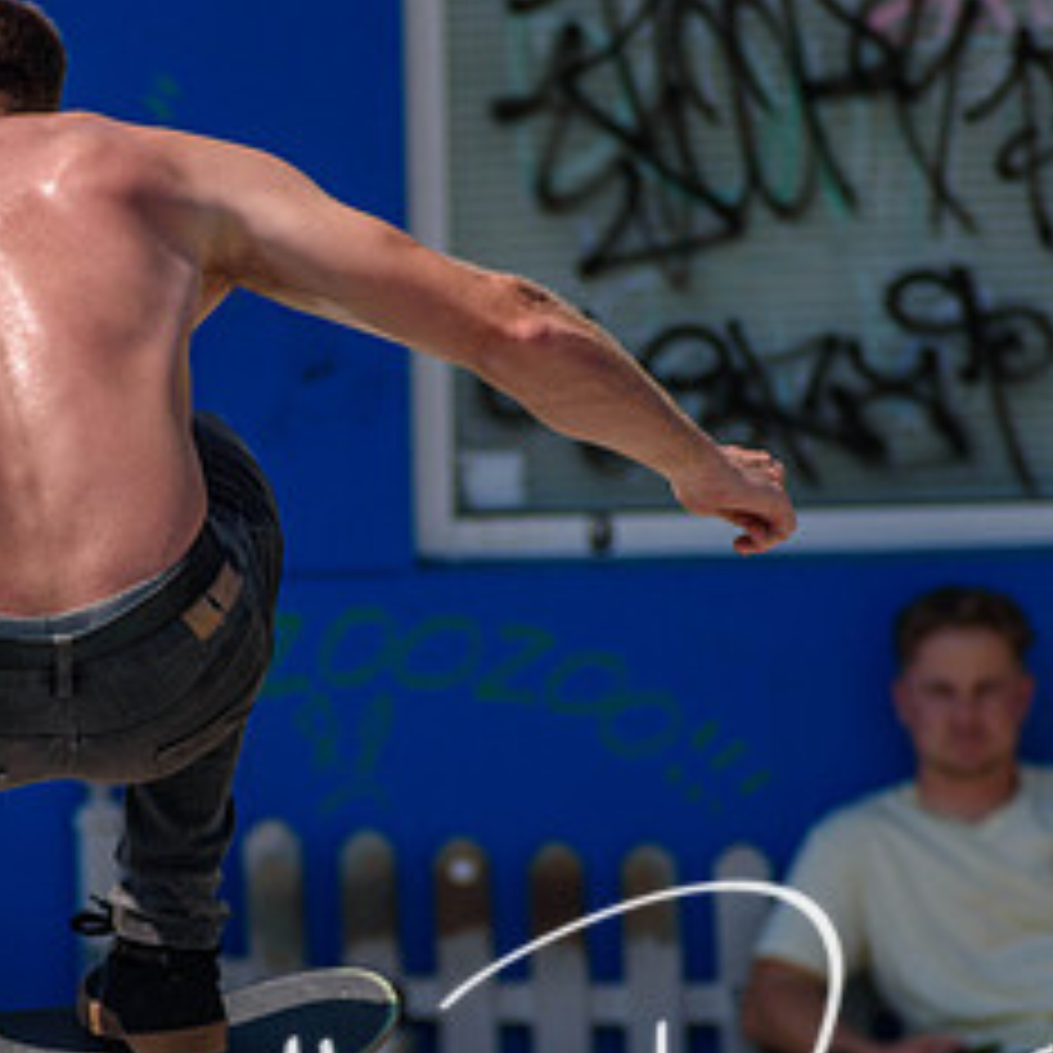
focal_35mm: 950
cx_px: 202
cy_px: 709
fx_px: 32695
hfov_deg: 1.8
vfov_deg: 1.8
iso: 320
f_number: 6.3
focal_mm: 300
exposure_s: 1/2000
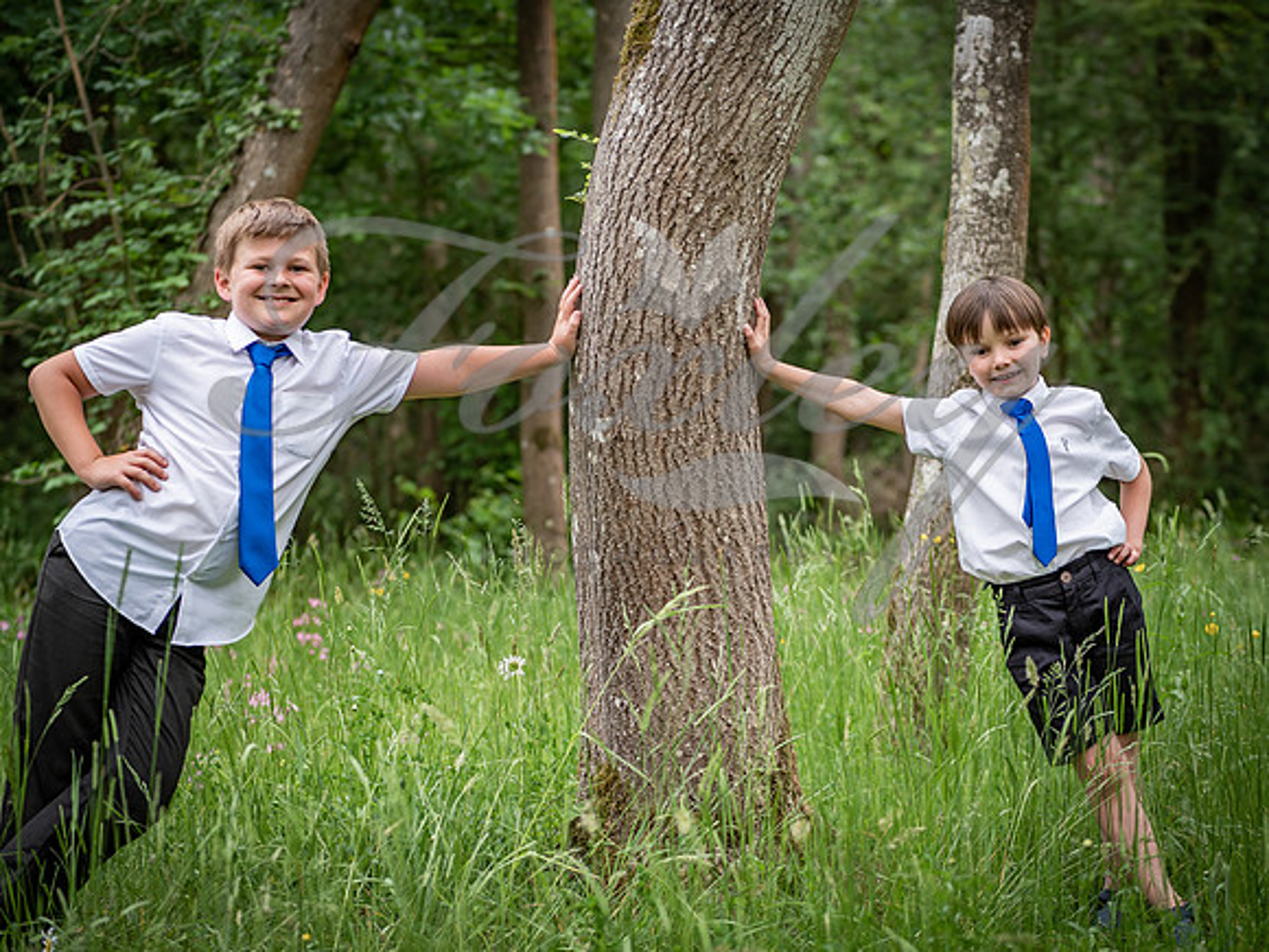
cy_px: 476
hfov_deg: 22.8
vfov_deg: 17.2
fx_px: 3153
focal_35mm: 86
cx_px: 634
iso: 100
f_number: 2
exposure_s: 1/60
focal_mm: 43
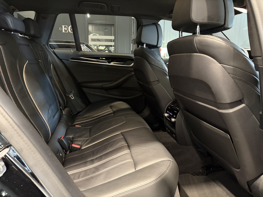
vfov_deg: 53.1
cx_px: 132
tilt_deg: -10.8
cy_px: 98
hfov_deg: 67.3
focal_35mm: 26
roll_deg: -0.5
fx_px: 198
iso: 640
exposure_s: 1/30
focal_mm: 5.96
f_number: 1.6
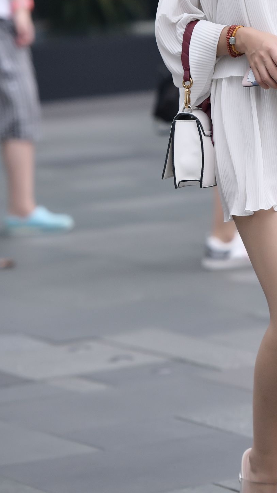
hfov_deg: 3.9
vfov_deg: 7.0
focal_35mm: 307
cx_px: 293
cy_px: 111
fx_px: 4011
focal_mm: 155
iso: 1100
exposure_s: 1/640
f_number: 4
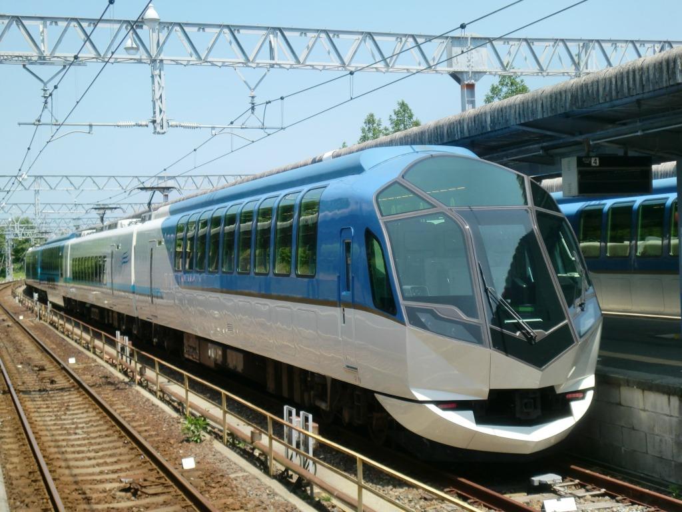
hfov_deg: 34.3
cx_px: 341
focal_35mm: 56
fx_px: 1103
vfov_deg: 26.1
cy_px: 256
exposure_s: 1/500
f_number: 3.7
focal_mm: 9.3
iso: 64
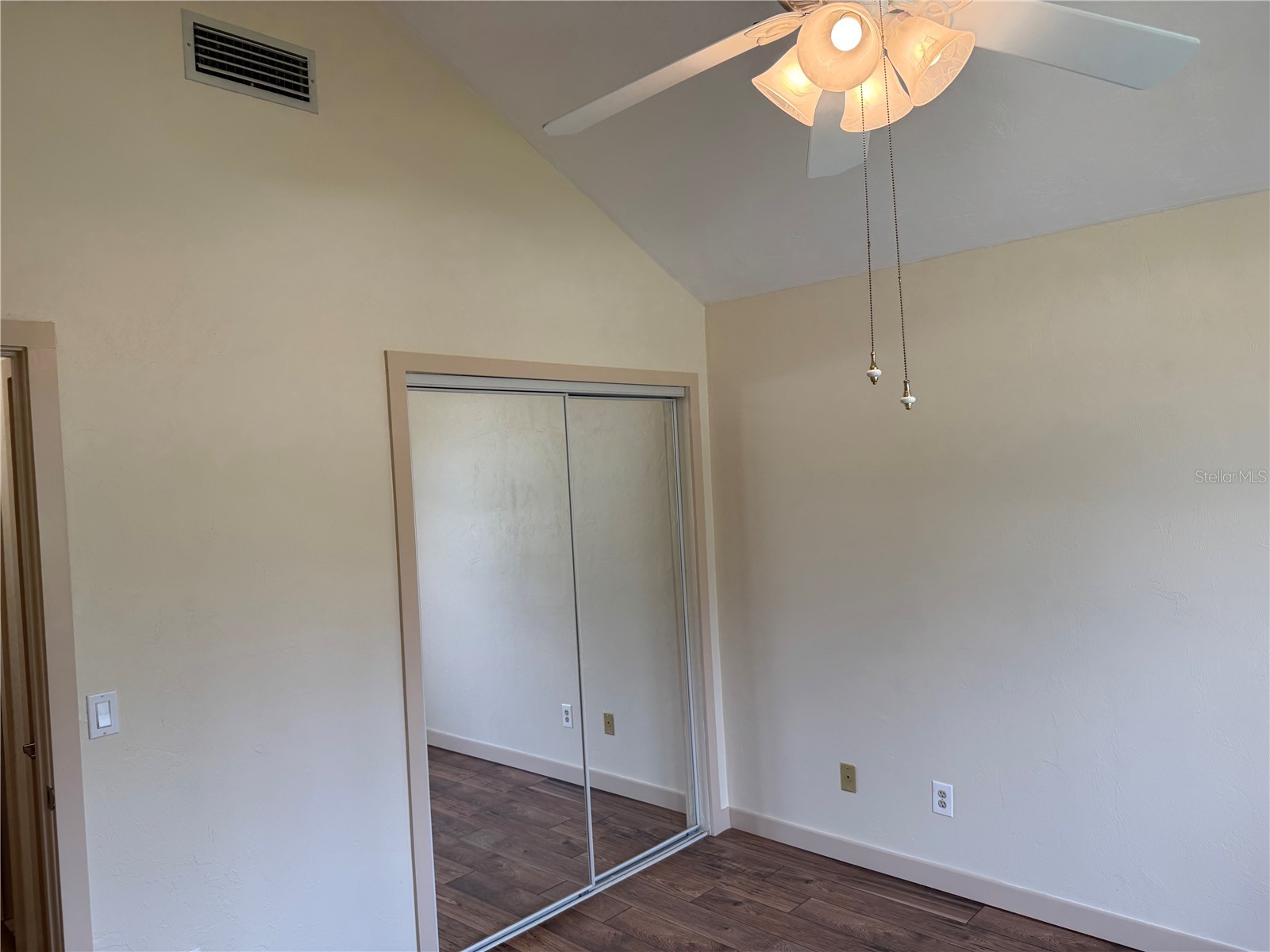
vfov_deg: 56.8
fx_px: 881
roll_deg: +2.4
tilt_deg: -1.3
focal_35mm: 24
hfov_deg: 71.6
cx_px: 635
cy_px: 476
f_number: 1.78
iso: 80
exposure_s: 1/170
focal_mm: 6.76
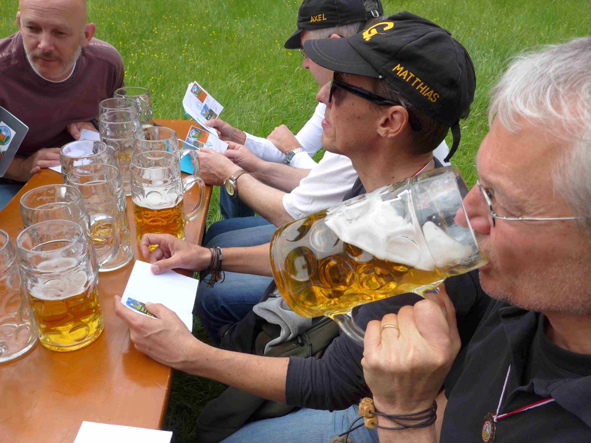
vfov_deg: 49.7
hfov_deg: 63.4
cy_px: 222
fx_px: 478
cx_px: 296
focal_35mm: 28
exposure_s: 1/800
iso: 80
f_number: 2.8
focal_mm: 6
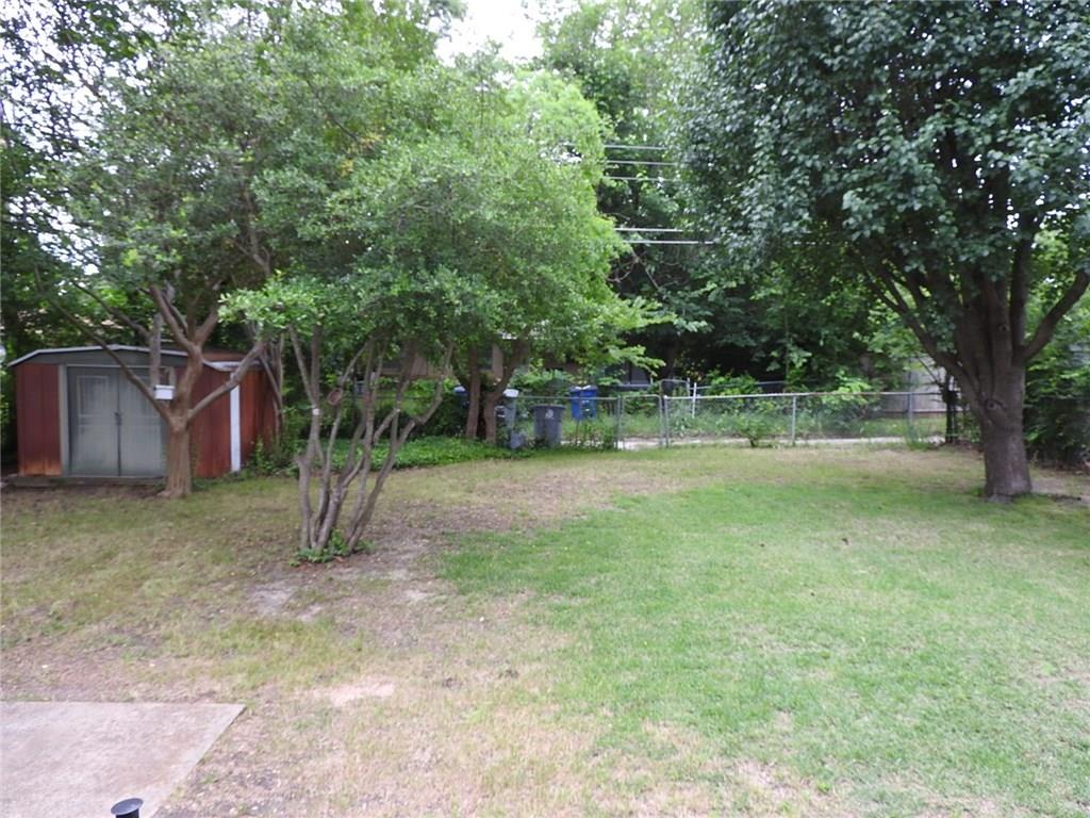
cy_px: 409
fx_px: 756
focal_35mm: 24
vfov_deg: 56.8
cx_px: 545
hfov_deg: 71.6
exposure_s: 1/30
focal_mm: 4.3
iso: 100
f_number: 3.3
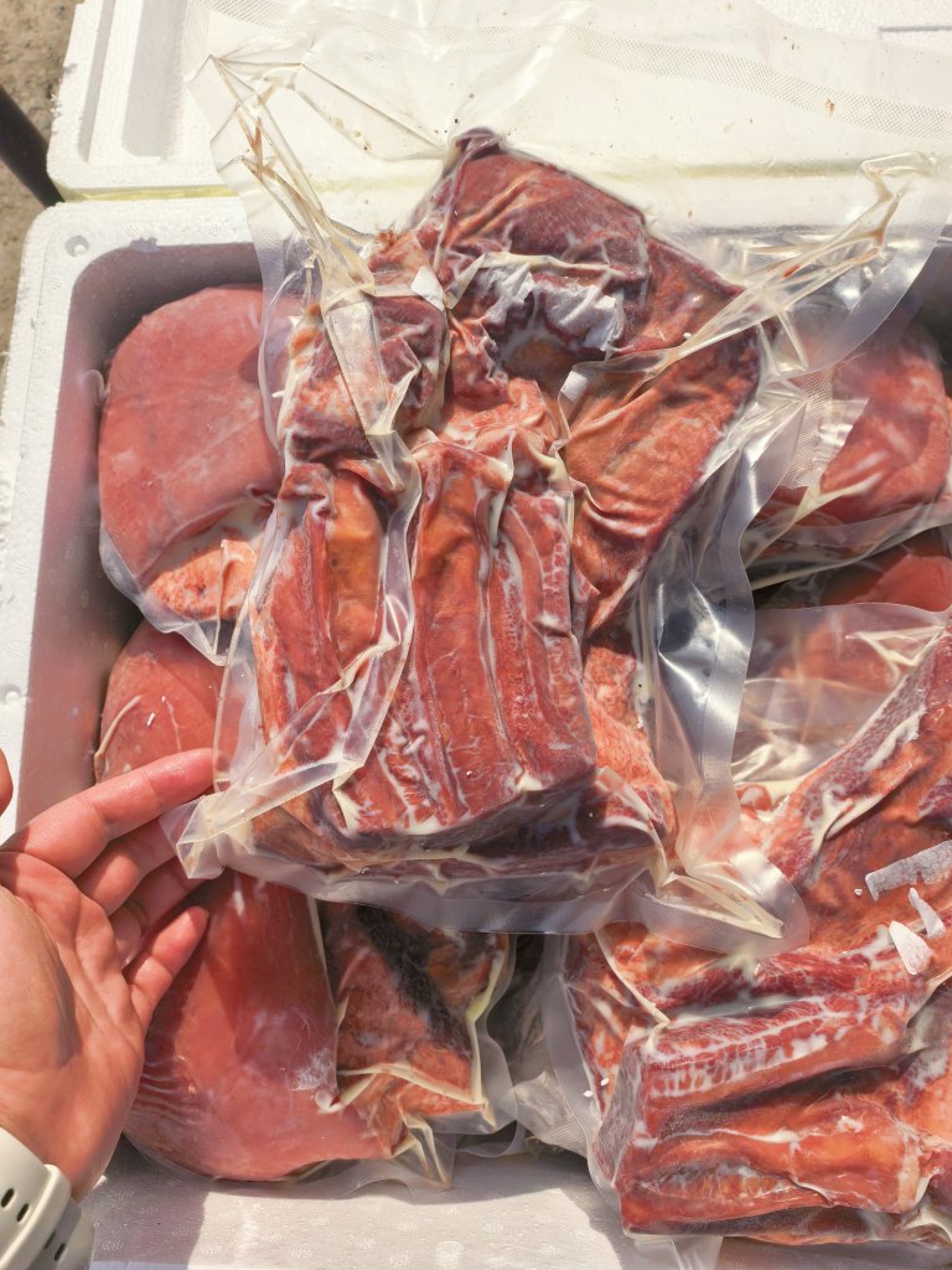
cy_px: 627
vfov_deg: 69.4
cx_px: 477
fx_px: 917
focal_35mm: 25
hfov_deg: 54.9
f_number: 4
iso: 50
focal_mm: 8.5
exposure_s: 1/2674
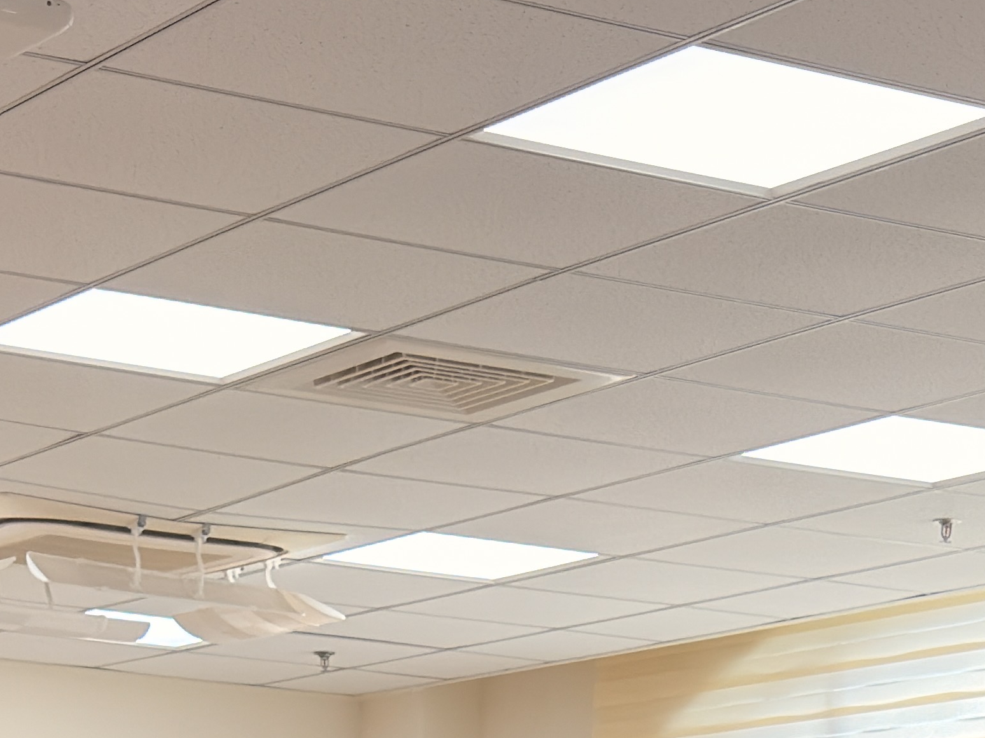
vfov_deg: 10.5
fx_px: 3557
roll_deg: -1.7
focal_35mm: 125
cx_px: 321
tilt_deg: -8.7
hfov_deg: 15.7
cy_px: 1669
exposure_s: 1/100
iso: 100
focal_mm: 6.76
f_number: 1.78
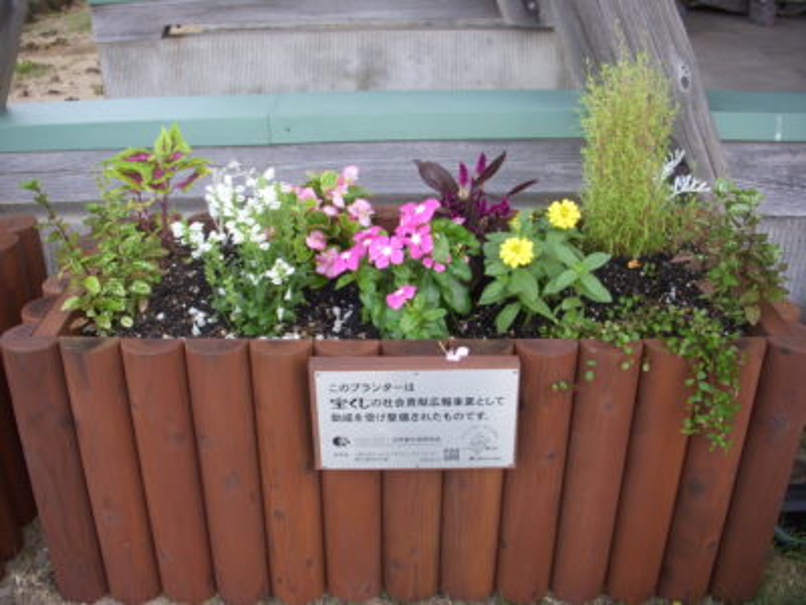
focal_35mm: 38
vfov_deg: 37.7
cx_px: 403
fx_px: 885
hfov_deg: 49.0
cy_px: 302
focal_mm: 6.3
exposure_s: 1/100
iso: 100
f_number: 3.3
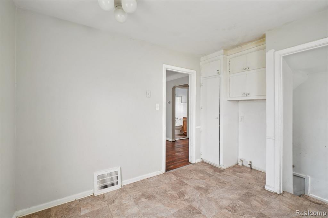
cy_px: 109
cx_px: 164
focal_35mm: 15
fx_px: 137
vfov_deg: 77.3
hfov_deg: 100.4
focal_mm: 10
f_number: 8
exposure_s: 1/30
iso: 400
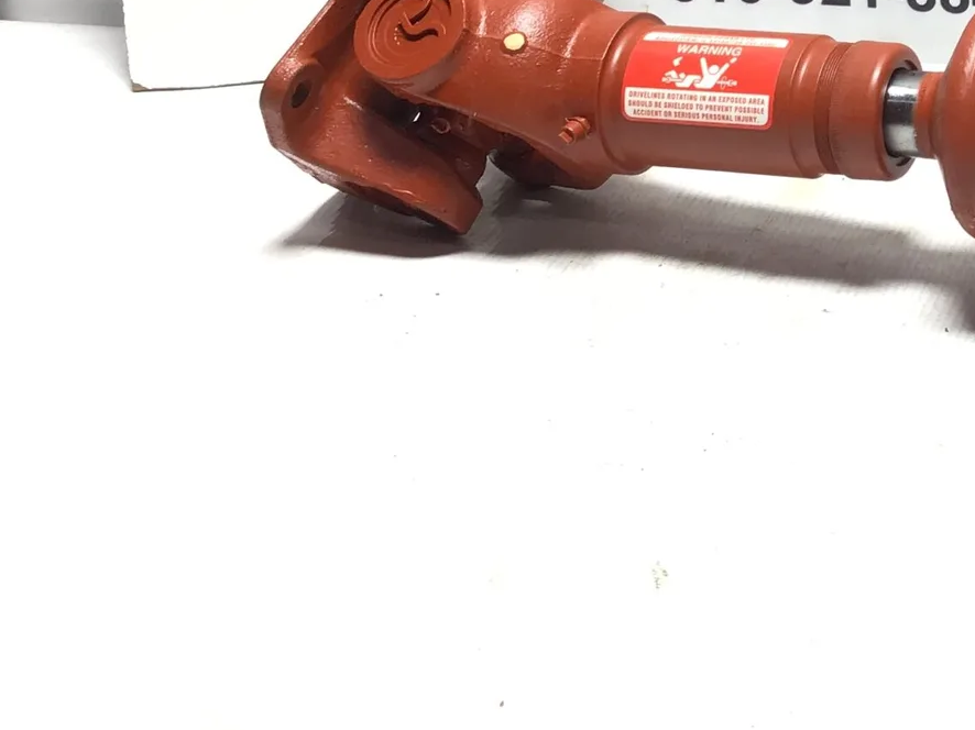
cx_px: 1059
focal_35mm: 70
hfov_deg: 25.8
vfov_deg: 20.0
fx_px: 1971
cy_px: -76
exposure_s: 1/60
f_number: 2.4
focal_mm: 3.3
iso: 25
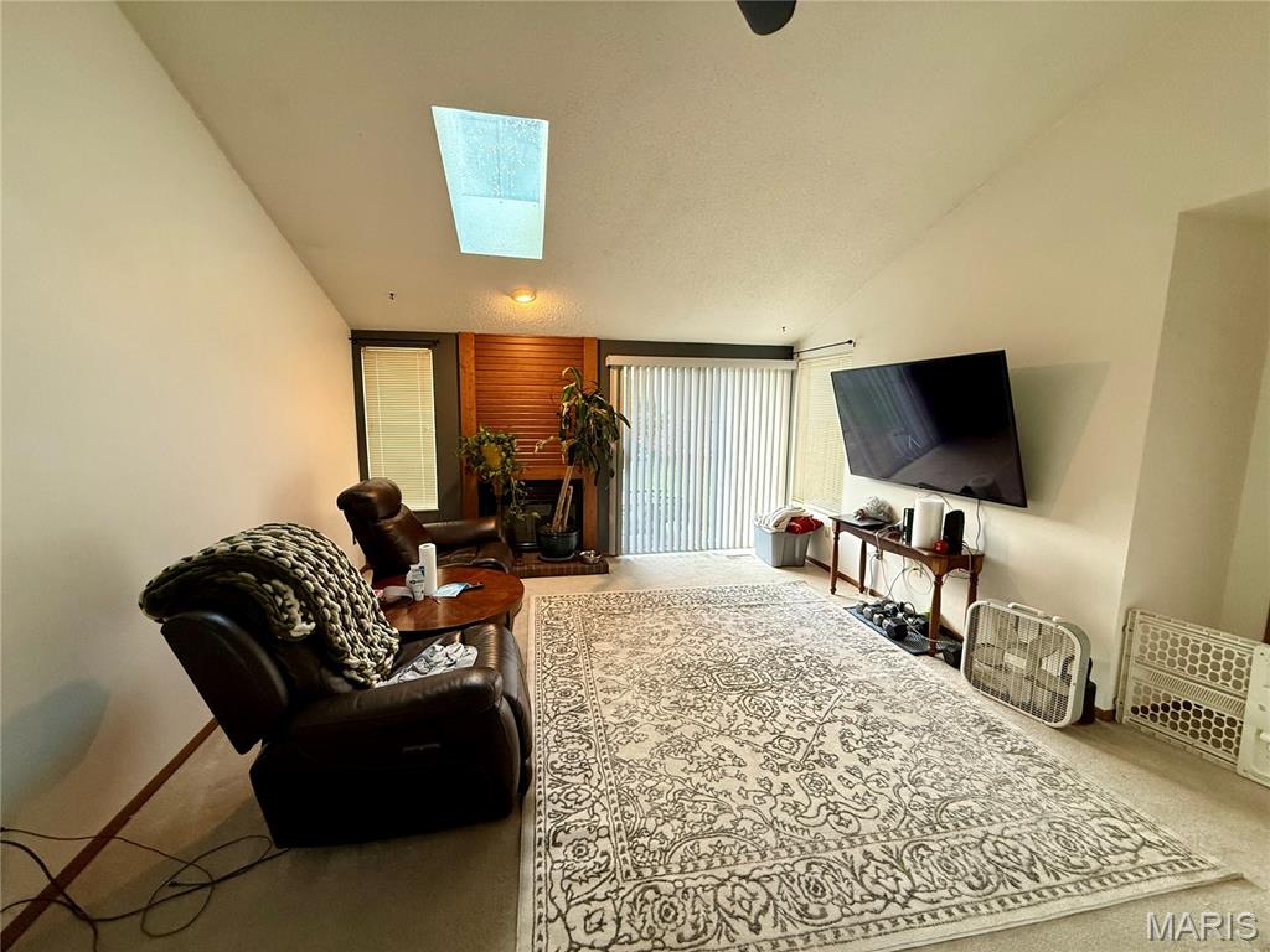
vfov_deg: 85.7
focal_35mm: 14
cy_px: 476
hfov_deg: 102.1
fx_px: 514
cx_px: 635
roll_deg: +0.1
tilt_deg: -7.1
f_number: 2.2
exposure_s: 1/60
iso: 320
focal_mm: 2.22
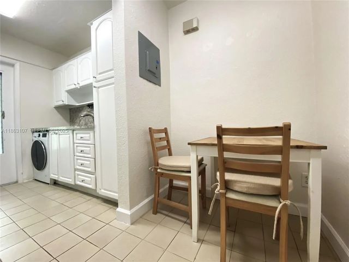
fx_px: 131
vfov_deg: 89.9
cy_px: 131
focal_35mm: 13
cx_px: 174
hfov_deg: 106.2
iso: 200
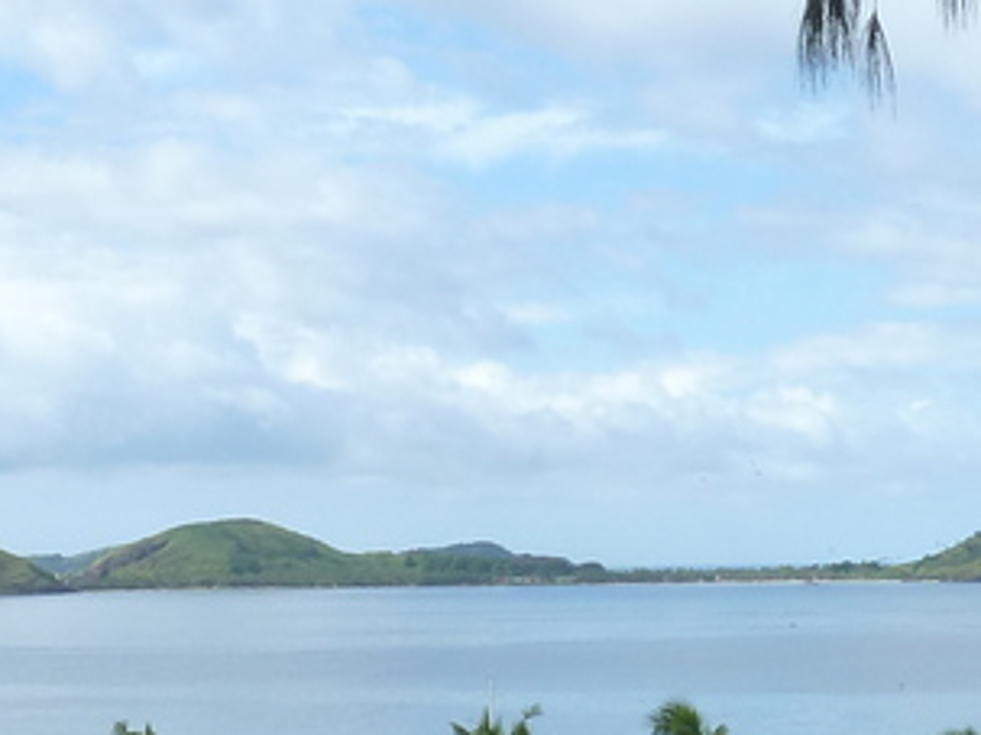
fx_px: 2804
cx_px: 405
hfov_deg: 19.8
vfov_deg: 14.8
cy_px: 589
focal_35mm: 99
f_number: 4.5
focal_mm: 4.1
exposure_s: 1/400
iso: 125
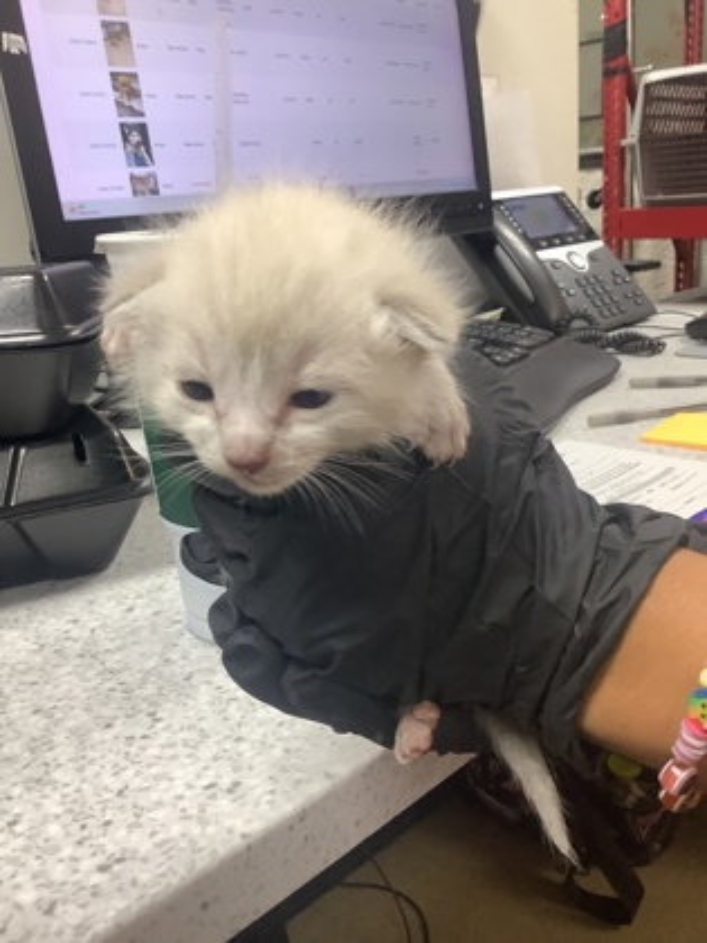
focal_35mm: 31
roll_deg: +3.8
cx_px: 354
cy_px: 472
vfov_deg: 58.4
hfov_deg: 45.4
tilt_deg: -17.3
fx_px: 844
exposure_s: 1/60
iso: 125
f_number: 2.4
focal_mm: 3.3
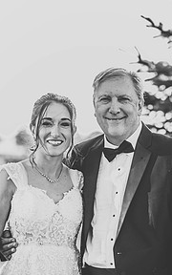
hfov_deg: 7.1
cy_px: 207
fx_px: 1388
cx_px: 97
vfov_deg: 11.3
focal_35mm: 185
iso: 800
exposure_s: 1/2500
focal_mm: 116
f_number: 2.8
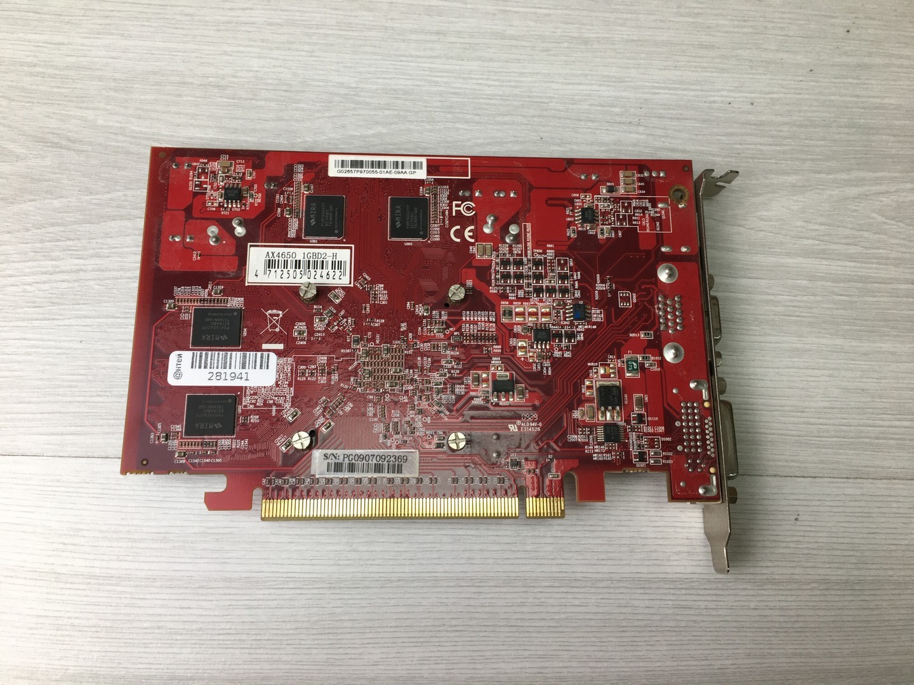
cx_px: 457
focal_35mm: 29
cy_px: 342
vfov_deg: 48.2
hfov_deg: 61.7
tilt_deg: -76.6
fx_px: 766
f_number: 2.2
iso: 40
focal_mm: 4.15
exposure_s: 1/100
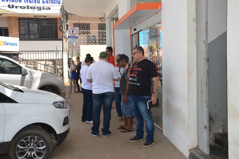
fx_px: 265
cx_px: 117
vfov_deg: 33.4
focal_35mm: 40
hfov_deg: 48.5
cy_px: 78
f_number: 9
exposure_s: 1/200
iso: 100
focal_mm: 26
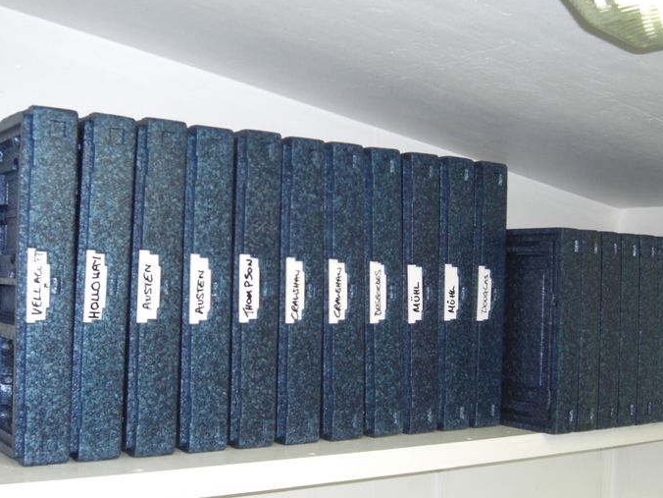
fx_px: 862
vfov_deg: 32.2
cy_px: 258
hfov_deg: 42.0
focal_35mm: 45
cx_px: 305
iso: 200
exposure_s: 1/60
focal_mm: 7.9
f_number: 2.8
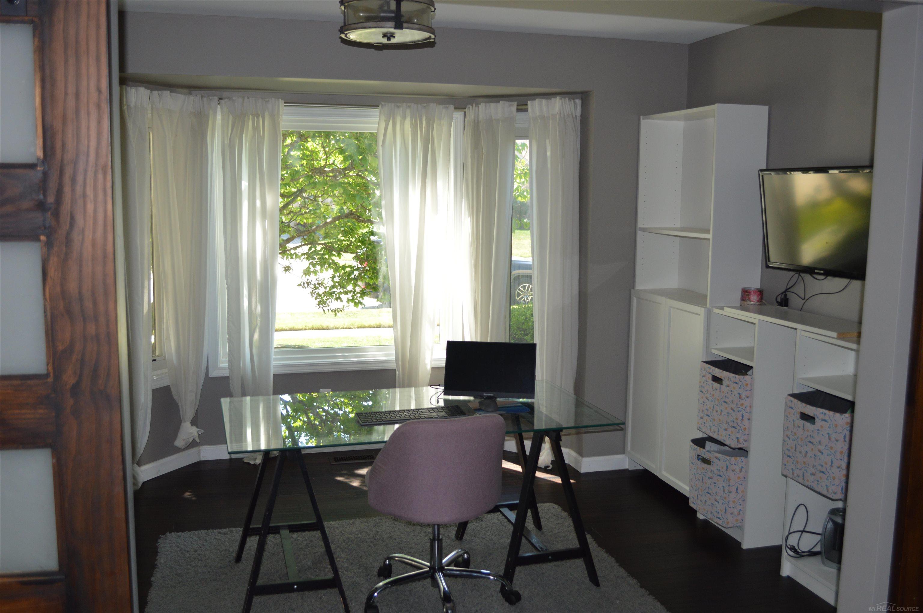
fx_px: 845
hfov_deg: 57.3
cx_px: 462
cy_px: 306
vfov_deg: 39.9
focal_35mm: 33
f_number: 4
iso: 320
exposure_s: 1/125
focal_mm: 22
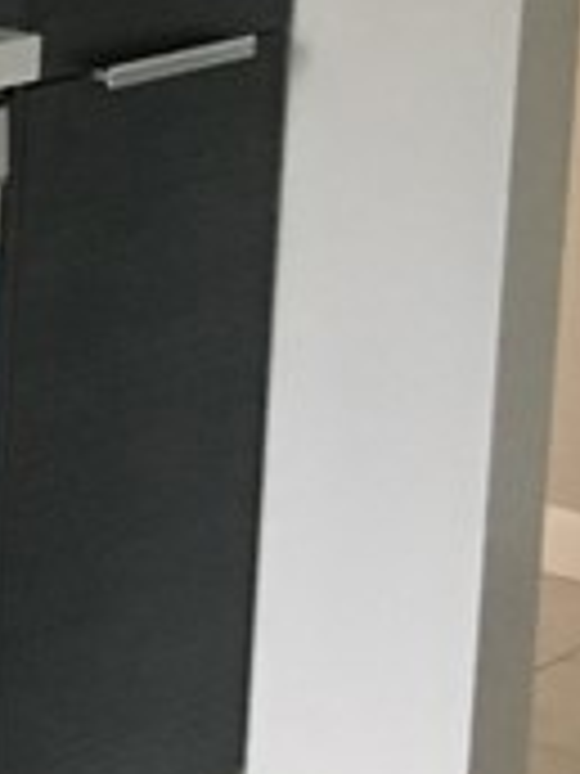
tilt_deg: -8.1
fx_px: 3865
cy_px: -166
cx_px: -1385
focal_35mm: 173
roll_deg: -0.4
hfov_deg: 7.2
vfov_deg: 11.2
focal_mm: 4.15
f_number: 2.2
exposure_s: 1/30
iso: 160
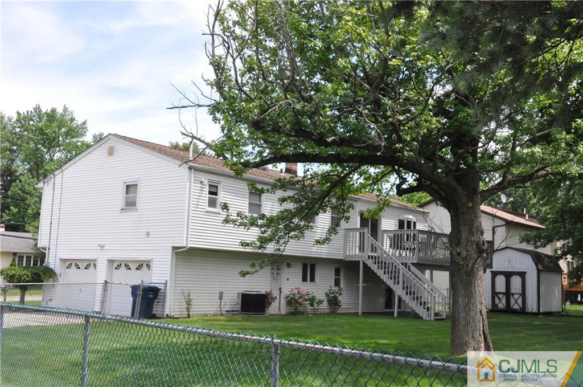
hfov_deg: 46.5
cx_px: 292
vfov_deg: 31.8
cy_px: 194
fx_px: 679
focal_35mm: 42
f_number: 16
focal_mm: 28
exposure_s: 1/1000
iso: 3200
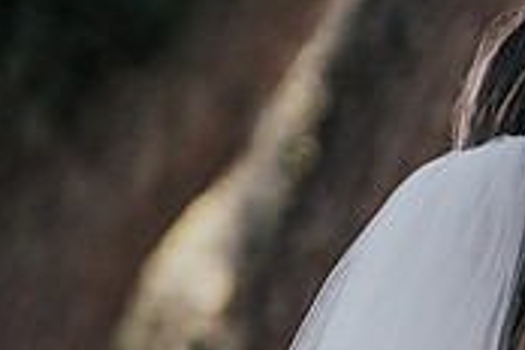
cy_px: 355
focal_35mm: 233
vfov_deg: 5.9
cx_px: 863
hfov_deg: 8.6
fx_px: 3398
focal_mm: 70
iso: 125
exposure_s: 1/250
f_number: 2.8
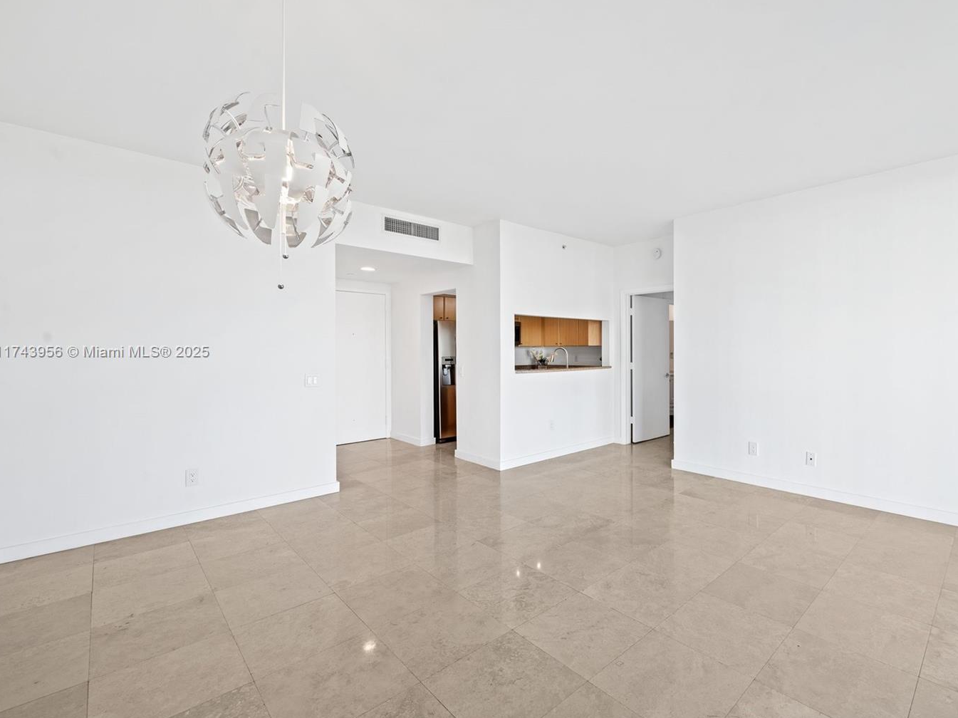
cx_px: 551
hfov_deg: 93.8
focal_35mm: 16
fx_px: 443
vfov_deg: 78.1
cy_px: 353
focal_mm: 14
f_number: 8
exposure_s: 1/13
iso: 200
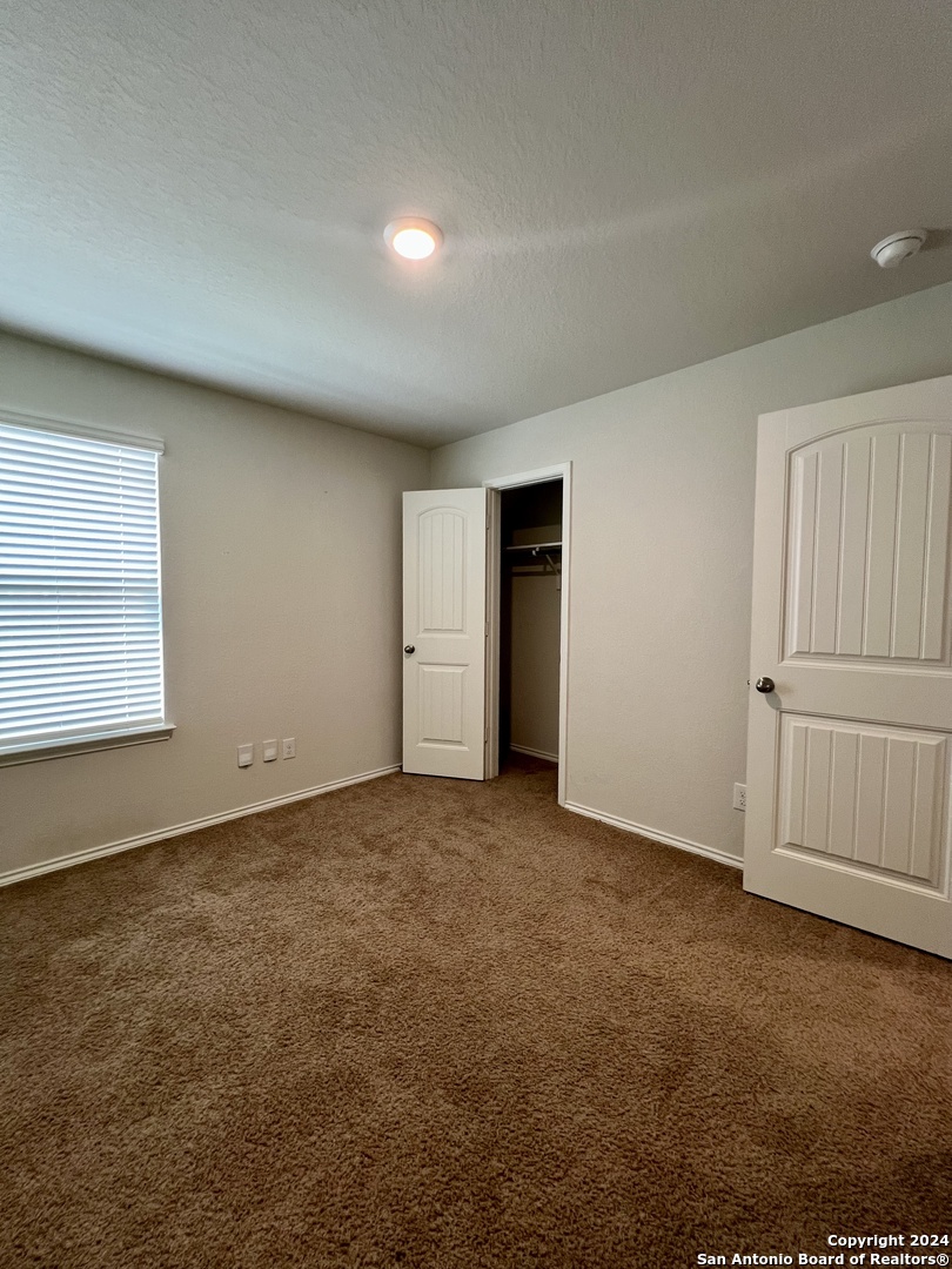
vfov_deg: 106.2
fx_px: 477
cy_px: 634
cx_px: 476
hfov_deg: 89.9
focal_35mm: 13
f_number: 1.8
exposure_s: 1/60
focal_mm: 1.57
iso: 200
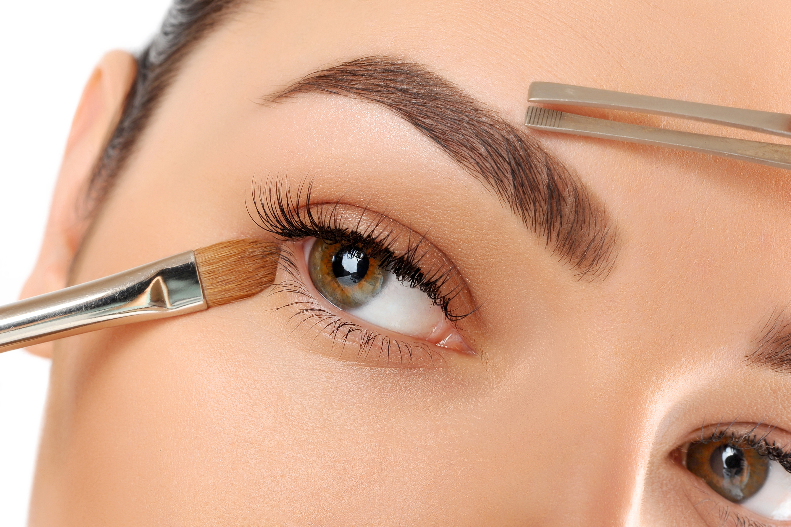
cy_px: 264
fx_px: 1098
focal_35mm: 50
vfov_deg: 27.0
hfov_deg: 39.6
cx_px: 396
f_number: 16
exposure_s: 1/160
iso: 200
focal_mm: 50
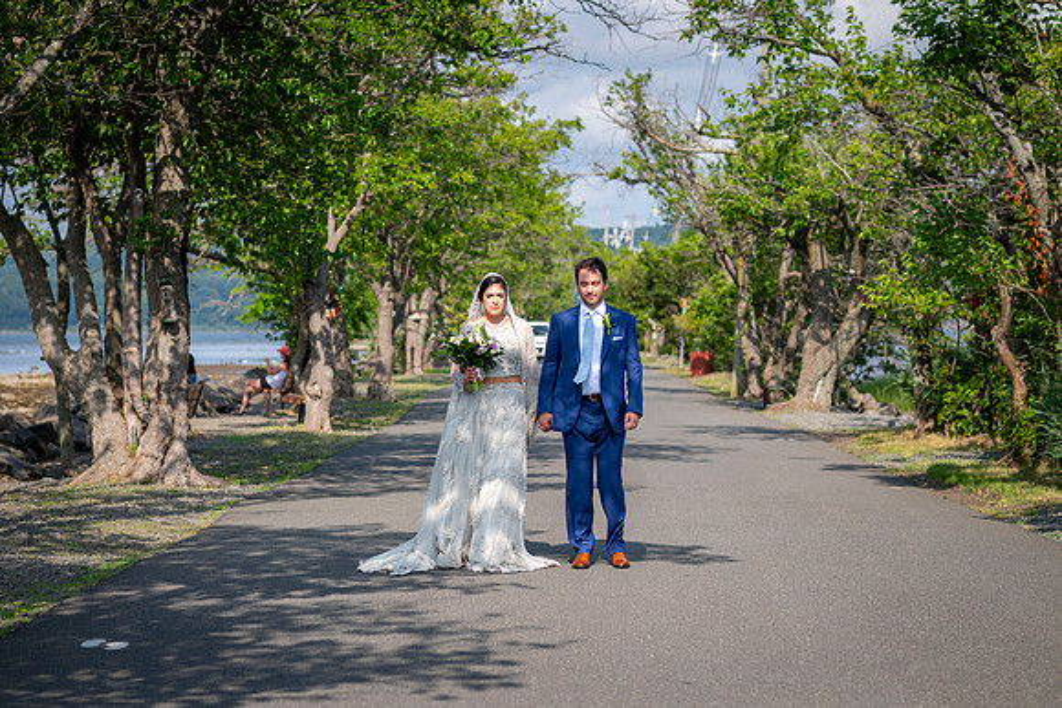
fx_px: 2734
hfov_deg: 22.0
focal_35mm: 93
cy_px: 352
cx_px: 533
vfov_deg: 14.8
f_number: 4
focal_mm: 85
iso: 640
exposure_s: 1/5000
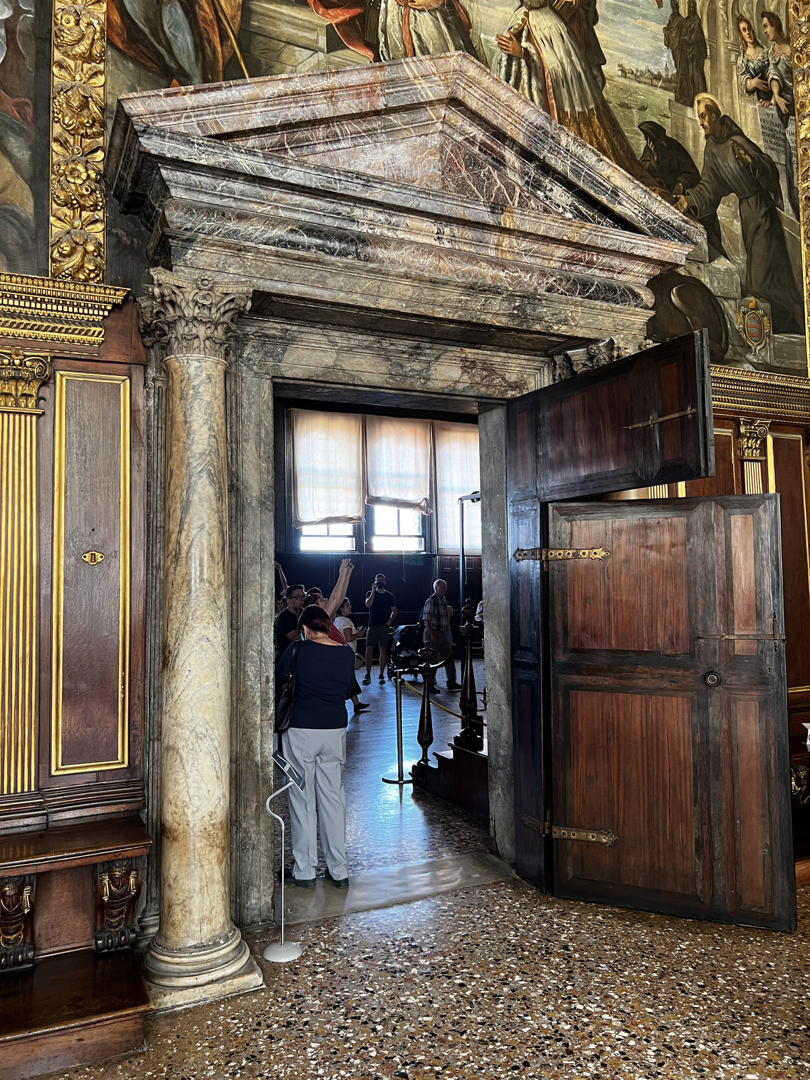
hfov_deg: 53.1
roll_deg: +0.9
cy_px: 540
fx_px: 811
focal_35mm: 26
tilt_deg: +4.3
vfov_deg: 67.3
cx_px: 405
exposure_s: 1/50
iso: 125
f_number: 1.5
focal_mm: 5.7
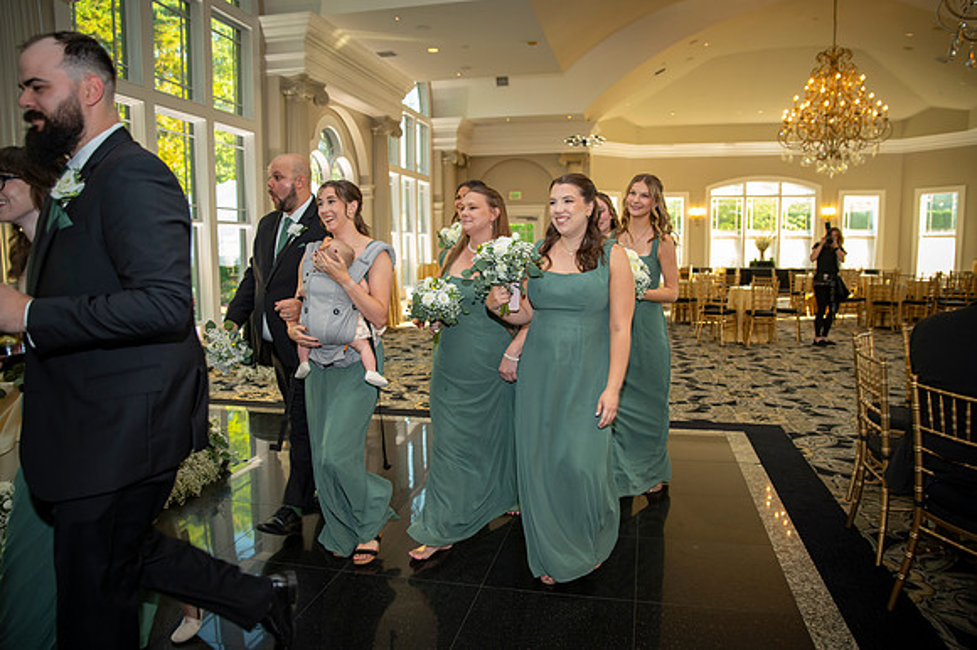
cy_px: 325
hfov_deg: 72.5
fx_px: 666
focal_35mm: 25
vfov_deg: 52.0
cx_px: 488
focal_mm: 24
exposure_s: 1/125
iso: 800
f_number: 2.8
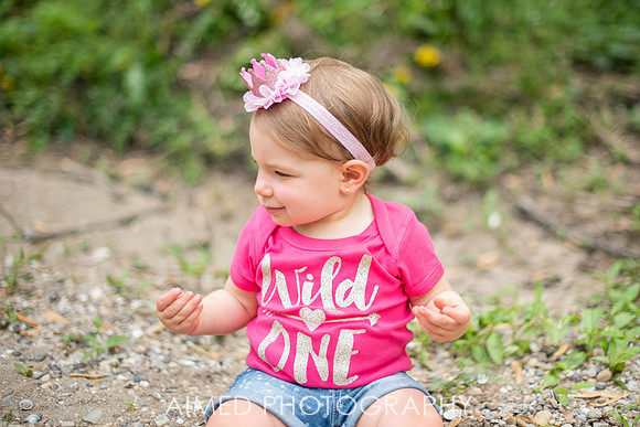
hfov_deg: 33.9
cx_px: 345
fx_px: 1050
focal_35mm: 59
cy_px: 184
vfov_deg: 23.0
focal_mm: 50
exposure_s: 1/3200
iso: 250
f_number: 1.4
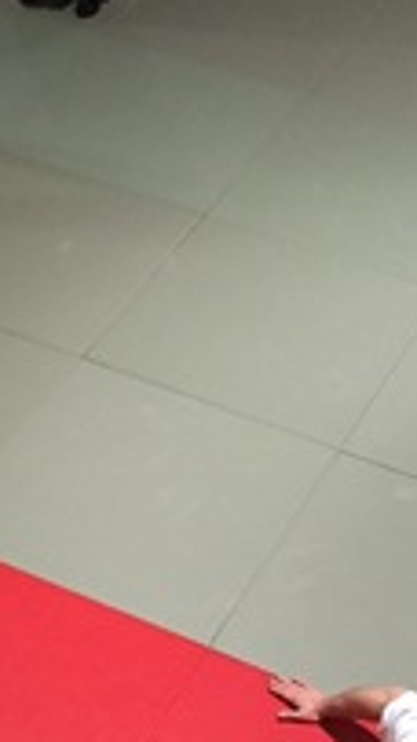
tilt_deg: -32.8
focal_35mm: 104
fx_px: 2047
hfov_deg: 11.6
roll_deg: -1.1
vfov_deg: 20.3
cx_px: 101
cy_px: 143
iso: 250
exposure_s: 1/33
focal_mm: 4.15
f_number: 2.2
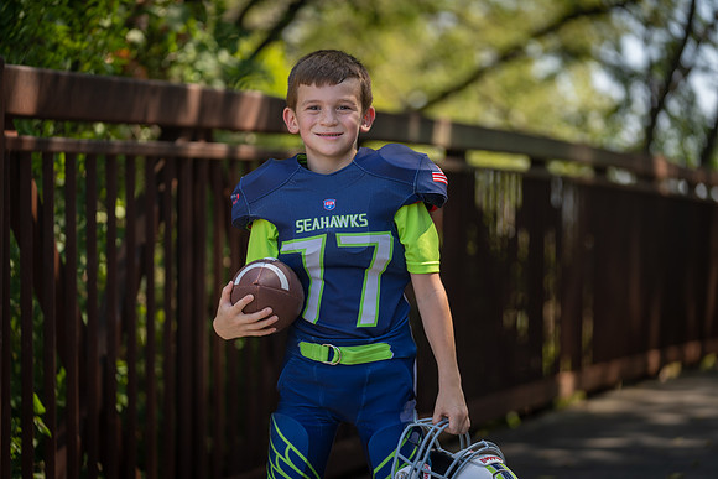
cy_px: 240
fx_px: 2394
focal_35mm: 120
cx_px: 359
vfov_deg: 11.4
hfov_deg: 17.1
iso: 100
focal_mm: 120
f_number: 2.8
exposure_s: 1/400
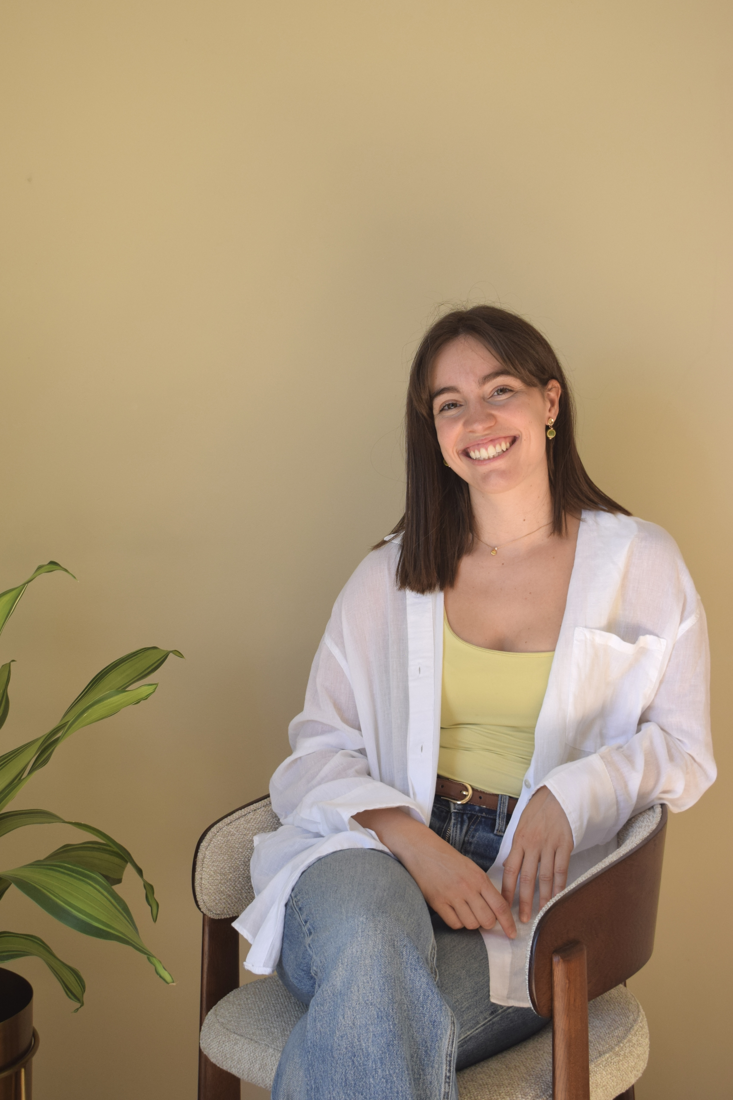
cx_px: 366
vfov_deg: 37.9
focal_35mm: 52
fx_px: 1603
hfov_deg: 25.8
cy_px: 550
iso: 400
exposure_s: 1/250
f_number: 5.6
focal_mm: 35
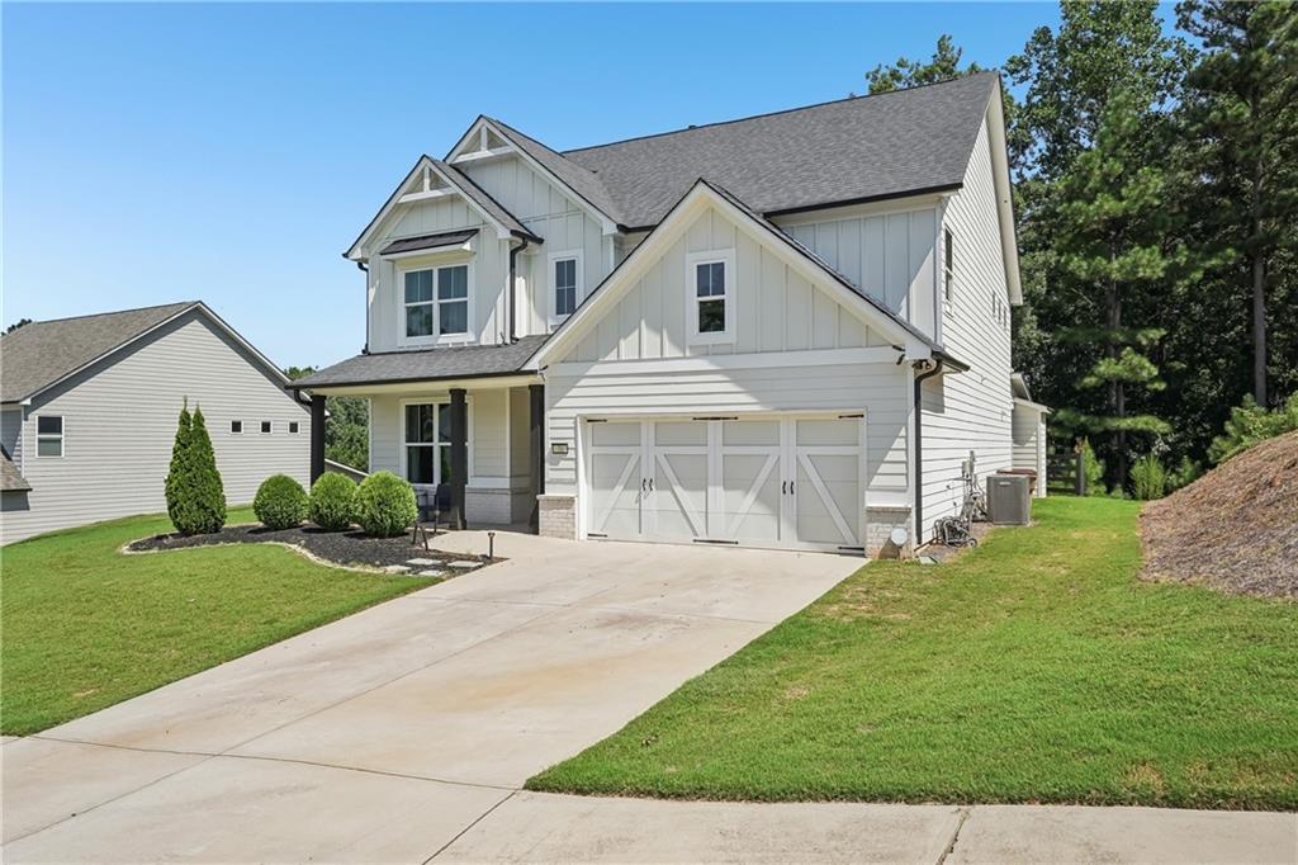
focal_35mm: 24
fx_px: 865
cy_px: 432
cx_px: 649
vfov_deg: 53.1
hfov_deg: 73.8
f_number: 8
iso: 800
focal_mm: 24
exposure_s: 1/2500
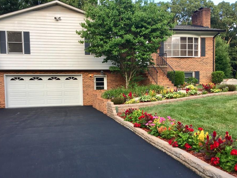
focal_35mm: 33
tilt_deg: -3.5
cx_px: 111
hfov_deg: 55.3
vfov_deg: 42.9
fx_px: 226
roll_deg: +0.1
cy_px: 99
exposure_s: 1/120
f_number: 2.2
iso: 32
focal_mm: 4.15
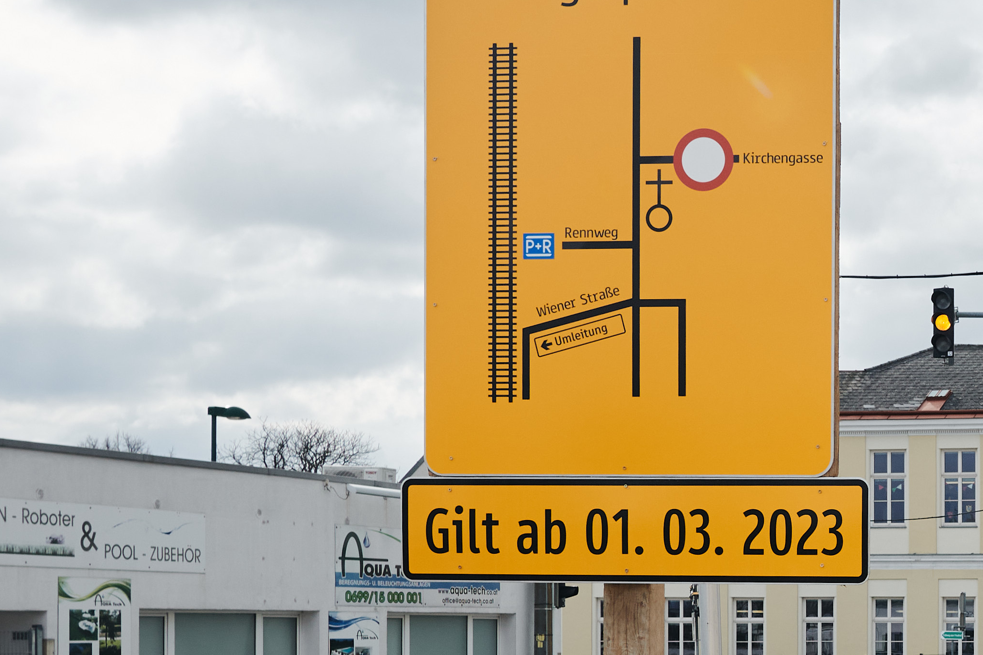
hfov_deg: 23.1
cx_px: 1210
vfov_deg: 16.9
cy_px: 550
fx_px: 2184
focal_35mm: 80
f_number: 7.1
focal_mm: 20
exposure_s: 1/400
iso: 200
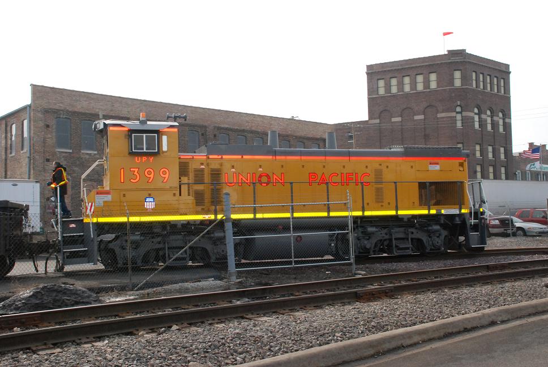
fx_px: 594
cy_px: 184
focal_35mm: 39
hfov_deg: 49.5
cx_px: 274
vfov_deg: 34.3
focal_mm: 26
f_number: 18
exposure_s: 1/200
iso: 1000
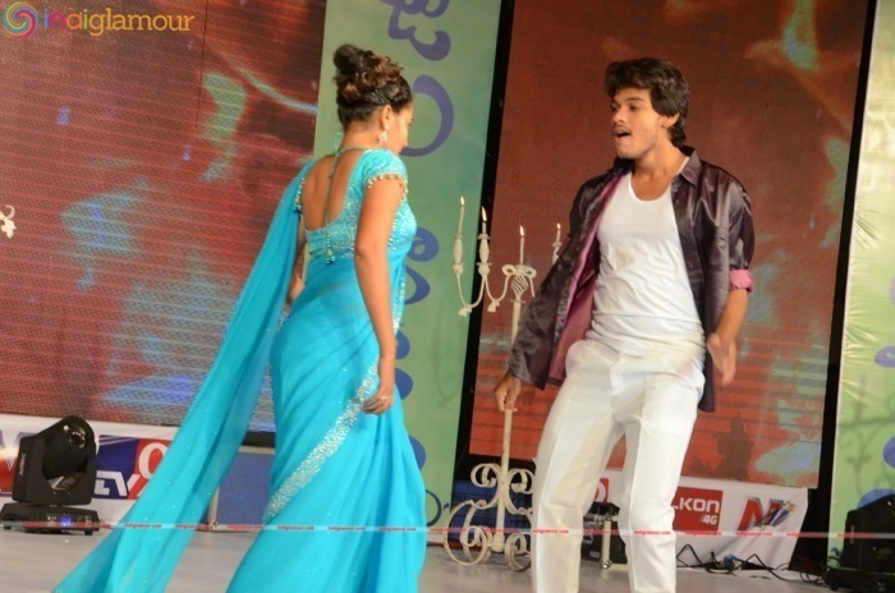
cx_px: 448
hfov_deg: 18.2
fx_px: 2792
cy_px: 296
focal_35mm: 112
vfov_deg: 12.1
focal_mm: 75
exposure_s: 1/125
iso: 1600
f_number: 7.1
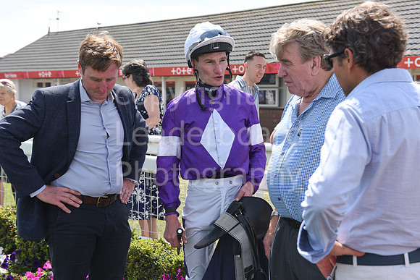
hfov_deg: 36.2
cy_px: 140
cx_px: 210
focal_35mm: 55
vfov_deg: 24.6
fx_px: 642
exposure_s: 1/1250
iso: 400
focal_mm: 55
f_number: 5.6
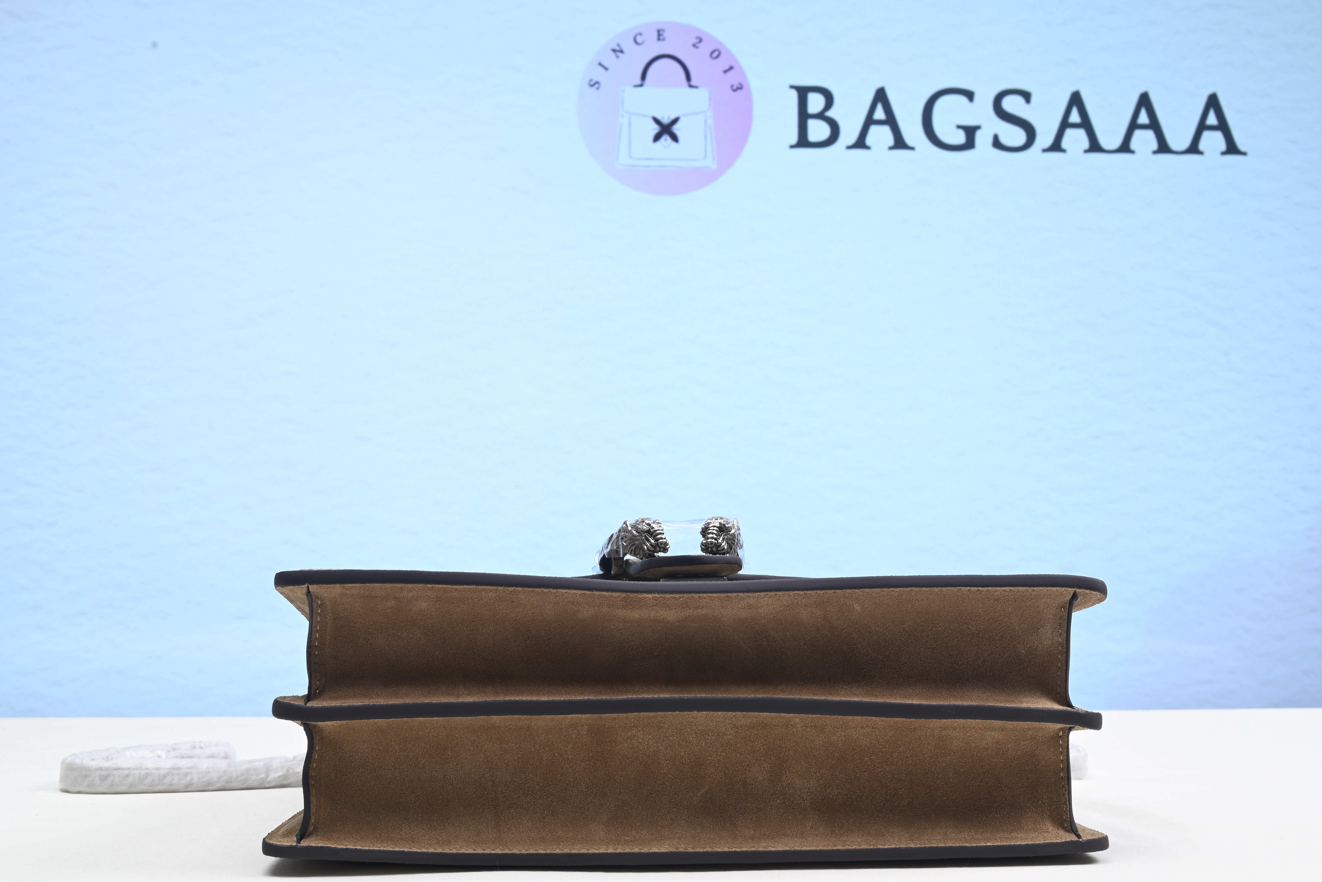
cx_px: 656
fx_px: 1653
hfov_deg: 43.6
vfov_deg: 29.9
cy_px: 448
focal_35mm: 45
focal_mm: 43
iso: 100
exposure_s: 1/2
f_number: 16
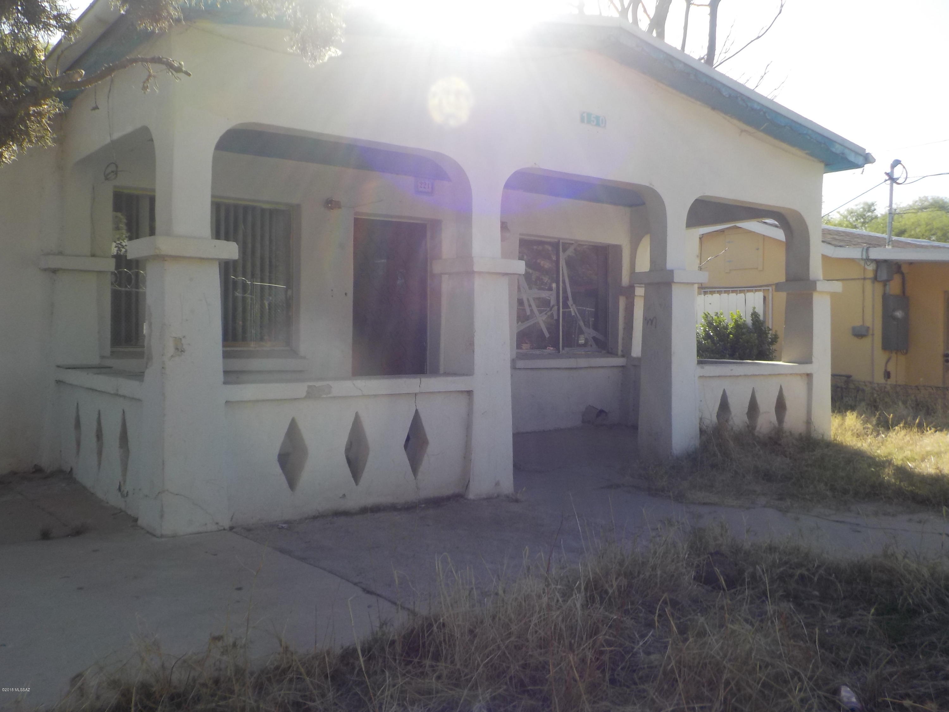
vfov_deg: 46.8
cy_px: 356
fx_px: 822
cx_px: 474
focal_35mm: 30
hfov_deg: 60.0
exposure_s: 1/500
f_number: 3.3
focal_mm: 4.1
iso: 125
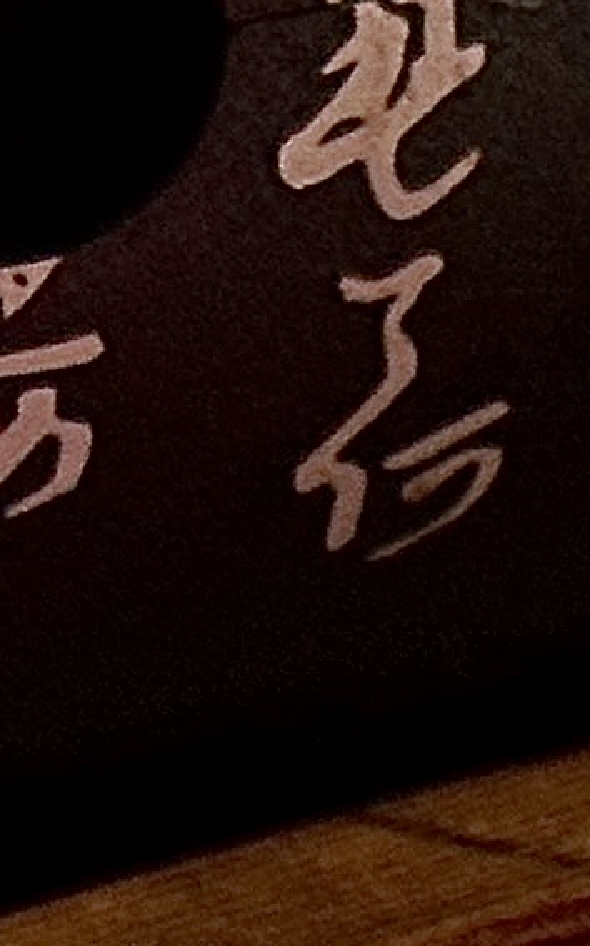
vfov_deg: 5.7
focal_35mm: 362
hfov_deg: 3.6
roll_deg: -1.9
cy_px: 1648
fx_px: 9320
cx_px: 1187
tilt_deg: -37.5
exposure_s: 1/60
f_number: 1.78
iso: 100
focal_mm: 6.86
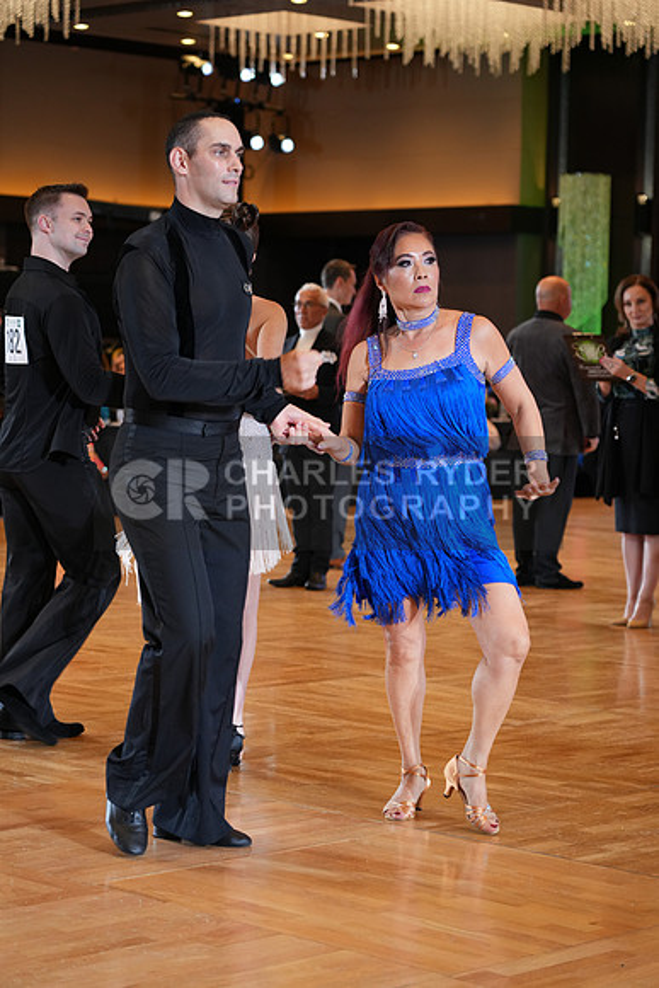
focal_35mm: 86
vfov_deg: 23.6
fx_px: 2360
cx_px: 330
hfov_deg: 15.9
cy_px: 494
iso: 1000
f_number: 4
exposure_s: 1/200
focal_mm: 86
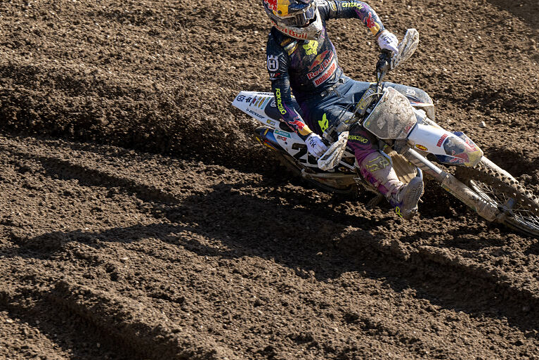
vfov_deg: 5.7
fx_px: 3624
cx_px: 312
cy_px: 101
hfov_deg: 8.5
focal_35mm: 242
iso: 320
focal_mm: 150
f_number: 5
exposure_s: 1/1600
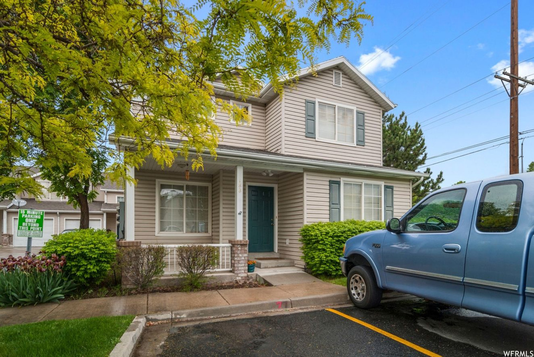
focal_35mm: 18
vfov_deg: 67.5
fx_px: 267
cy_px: 178
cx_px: 267
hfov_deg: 89.9
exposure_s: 1/160
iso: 100
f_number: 6.3
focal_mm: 12
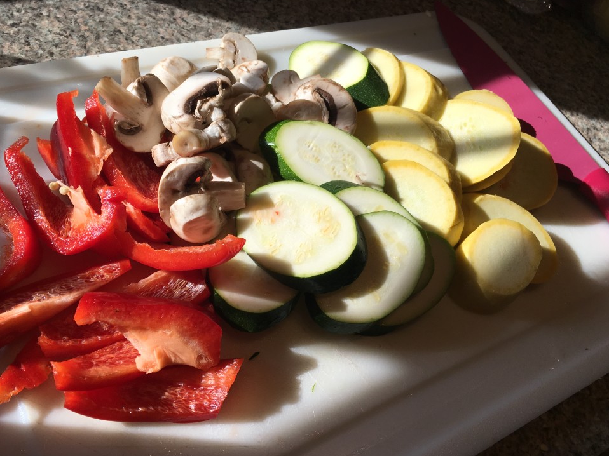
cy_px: 236
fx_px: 545
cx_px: 300
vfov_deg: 45.4
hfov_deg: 58.4
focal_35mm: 31
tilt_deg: -54.5
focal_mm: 4.15
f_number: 2.2
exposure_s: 1/534
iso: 25
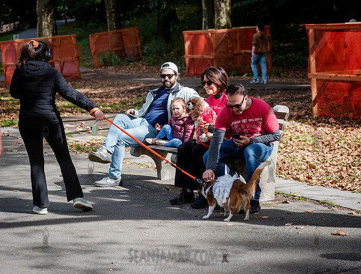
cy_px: 129
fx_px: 972
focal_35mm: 93
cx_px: 191
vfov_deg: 16.0
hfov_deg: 21.0
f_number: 4
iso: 1000
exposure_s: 1/2500
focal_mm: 80
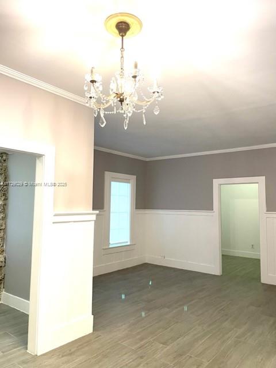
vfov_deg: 67.3
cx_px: 138
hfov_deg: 53.1
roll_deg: -0.6
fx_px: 276
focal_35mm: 26
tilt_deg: +4.3
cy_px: 184
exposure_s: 1/60
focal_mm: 4.2
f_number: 1.6
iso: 80
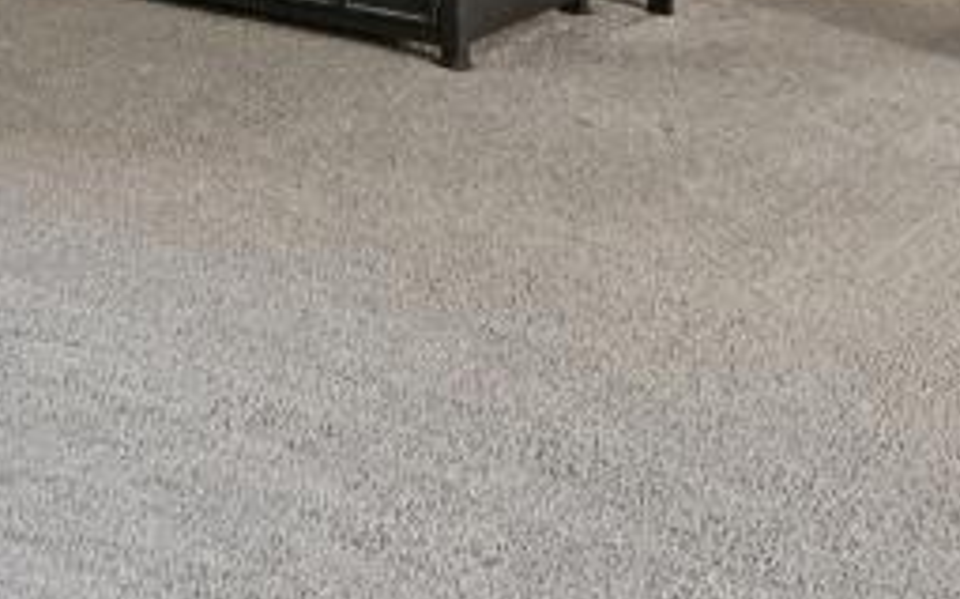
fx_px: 2196
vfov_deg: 13.7
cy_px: -522
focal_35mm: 84
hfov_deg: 23.4
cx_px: -41
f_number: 4
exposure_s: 1/10
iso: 500
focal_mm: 14
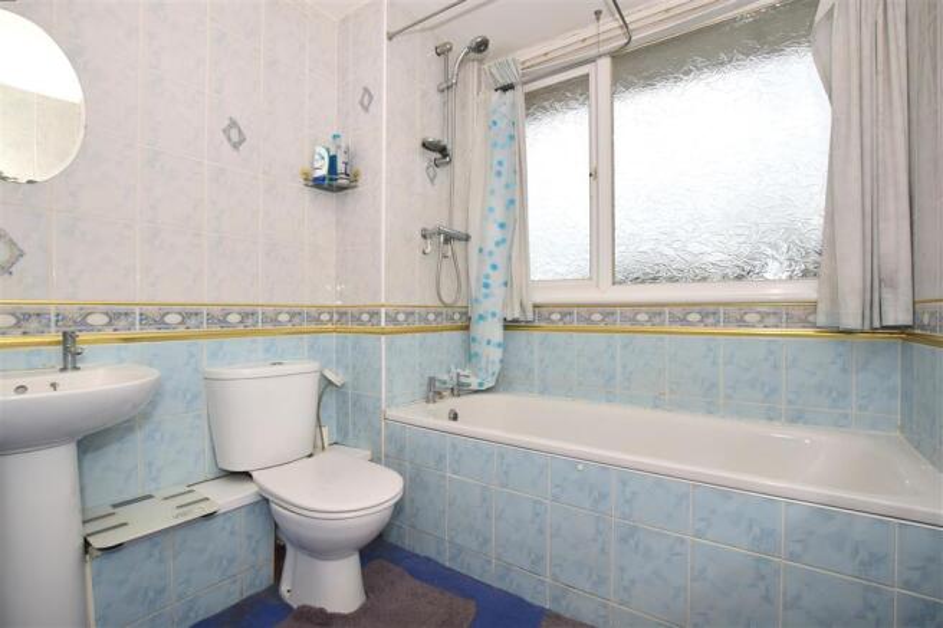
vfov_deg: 77.3
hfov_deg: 100.4
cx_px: 472
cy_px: 314
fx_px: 393
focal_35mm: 15
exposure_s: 1/200
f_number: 14
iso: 250
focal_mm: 10
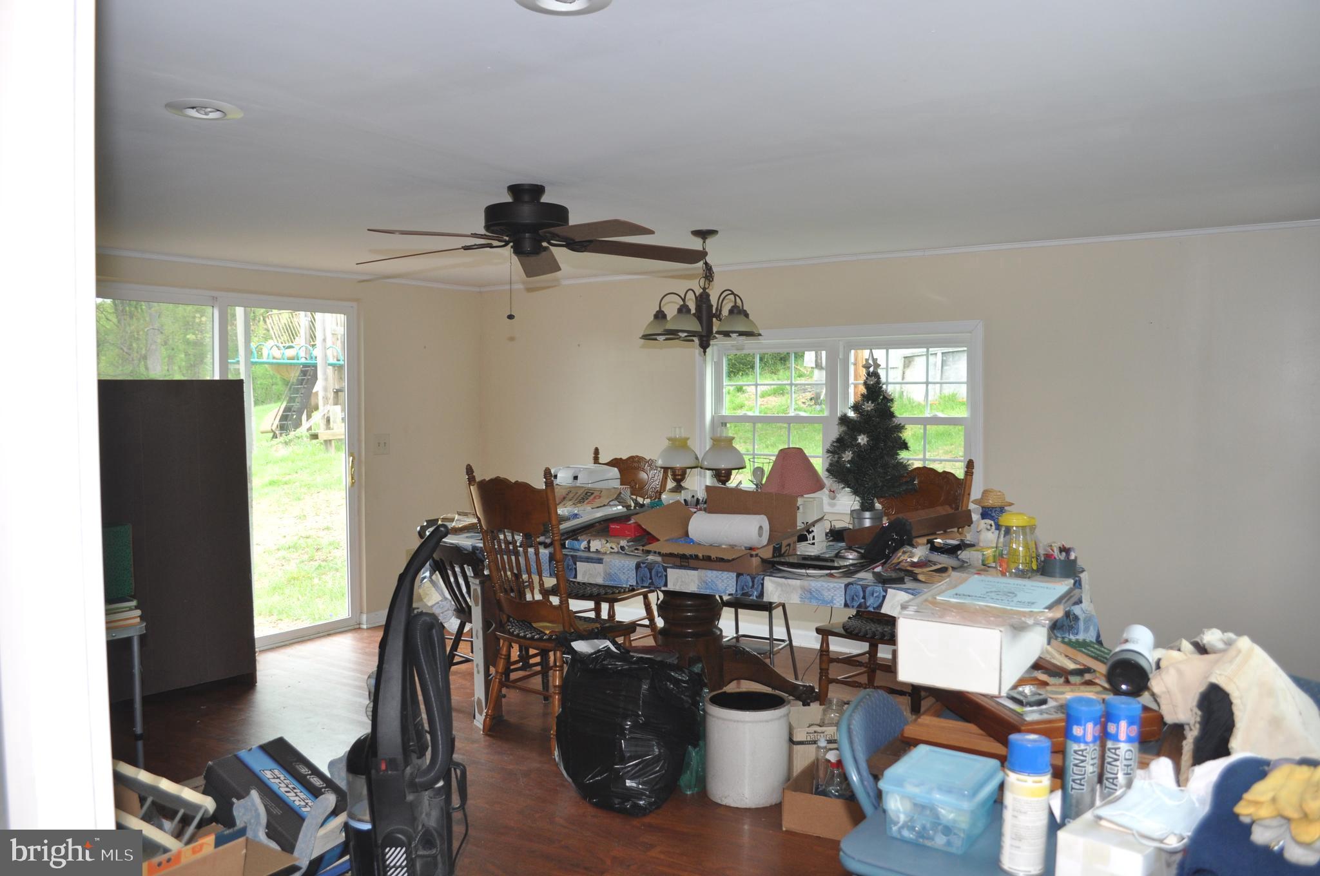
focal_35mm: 27
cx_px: 660
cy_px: 438
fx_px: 989
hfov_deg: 67.4
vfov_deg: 47.8
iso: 500
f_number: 4
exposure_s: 1/60
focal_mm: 18
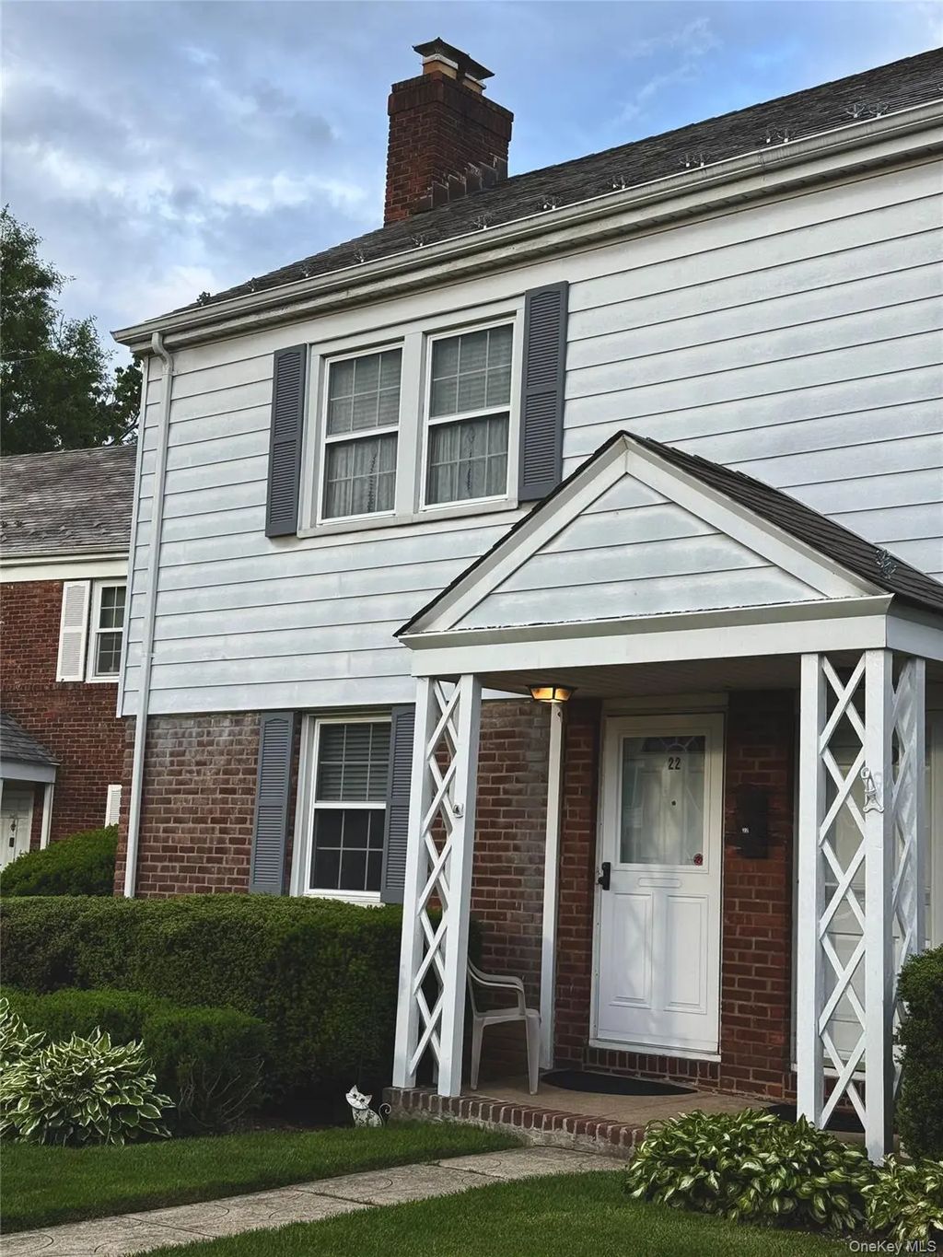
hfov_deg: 30.3
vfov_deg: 39.7
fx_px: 1743
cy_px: 628
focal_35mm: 48
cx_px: 472
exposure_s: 1/627
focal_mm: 6.76
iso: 64
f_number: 1.78
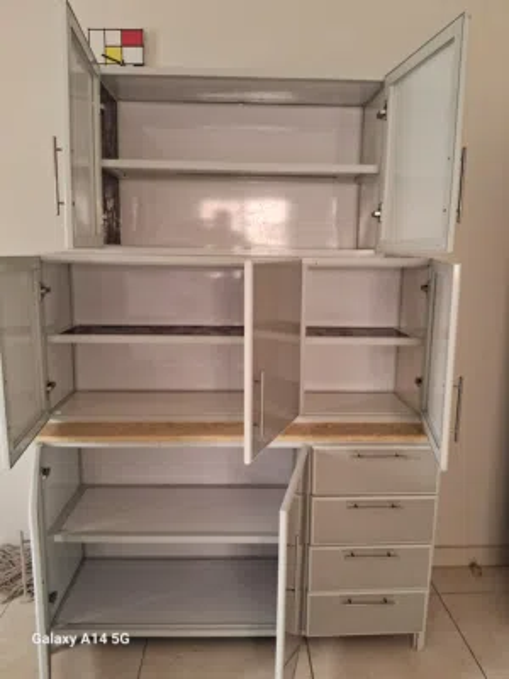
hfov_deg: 53.1
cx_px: 254
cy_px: 340
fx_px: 510
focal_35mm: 26
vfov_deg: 67.3
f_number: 1.8
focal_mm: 3.98
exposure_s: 1/24
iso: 640
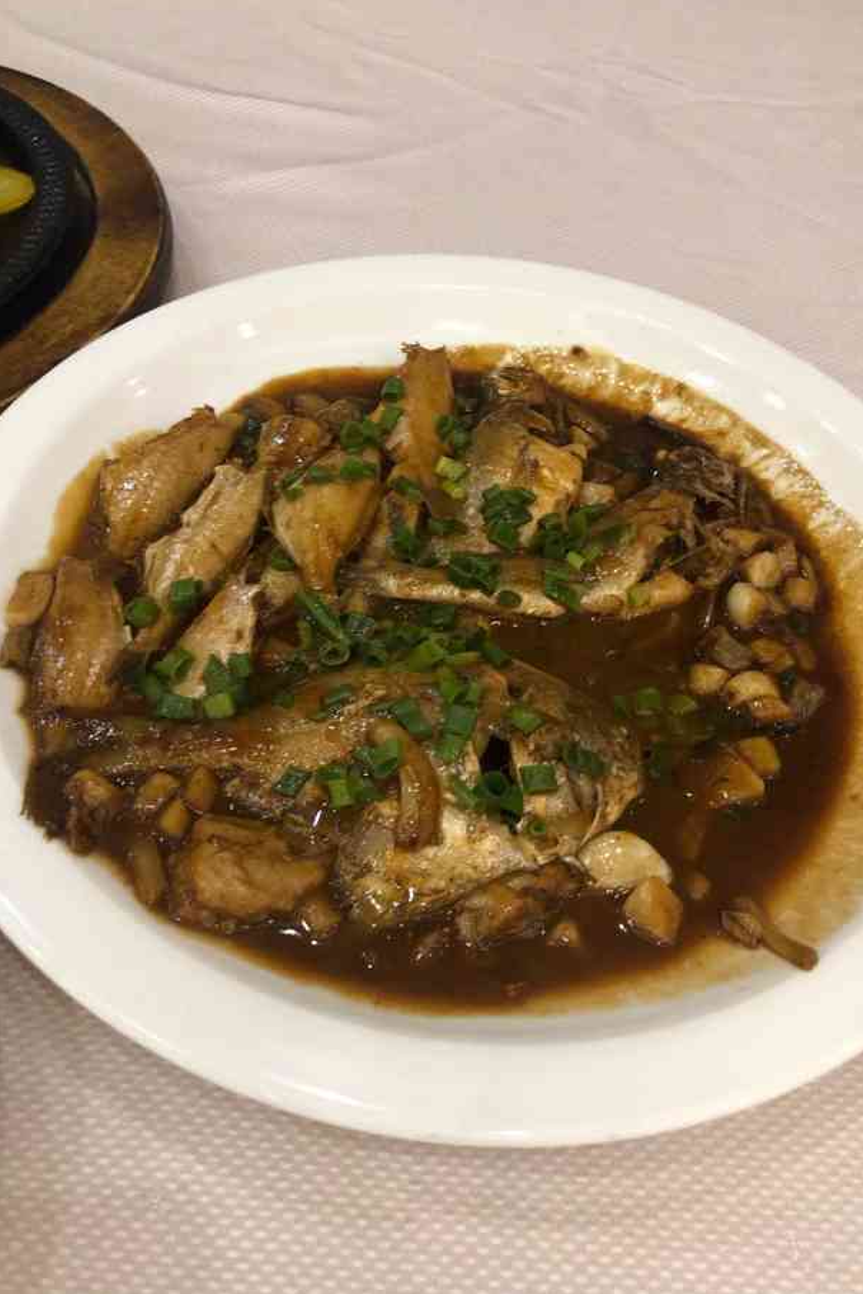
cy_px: 631
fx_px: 1079
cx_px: 474
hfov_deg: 43.6
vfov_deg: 61.9
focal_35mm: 30
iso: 40
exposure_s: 1/20
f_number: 1.8
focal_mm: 3.99
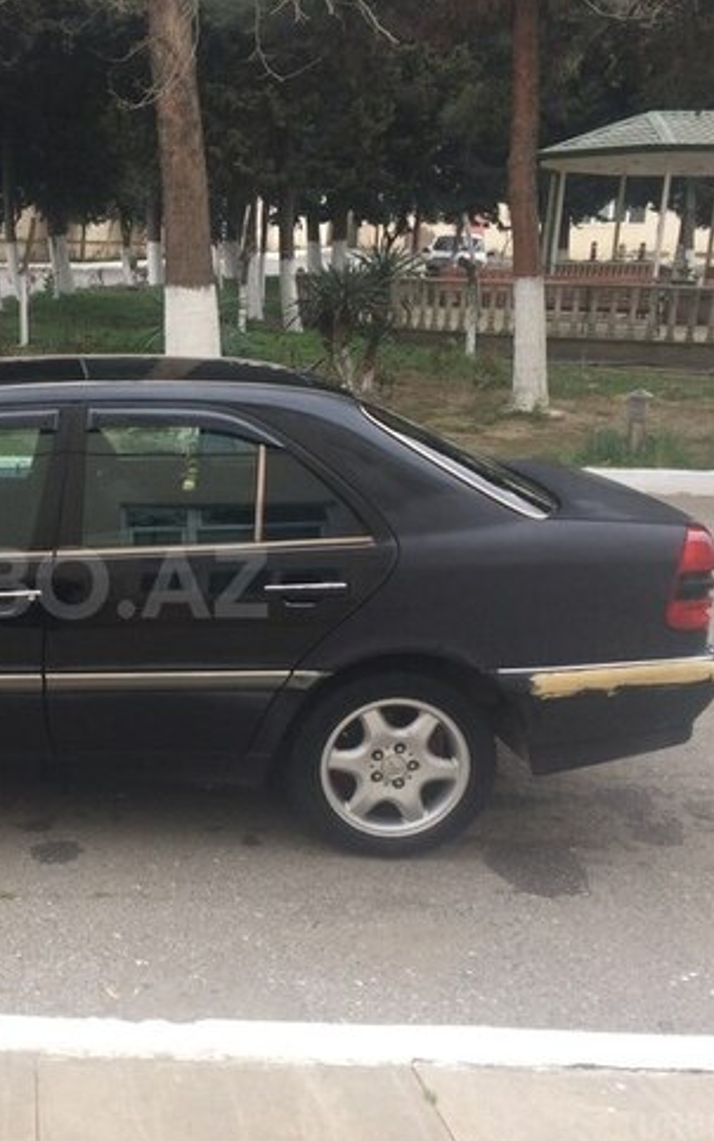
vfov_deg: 47.2
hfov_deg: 28.9
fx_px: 1307
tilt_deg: -10.7
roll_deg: -1.6
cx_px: 26
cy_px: 582
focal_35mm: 42
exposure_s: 1/100
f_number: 2.2
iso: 64
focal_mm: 4.15
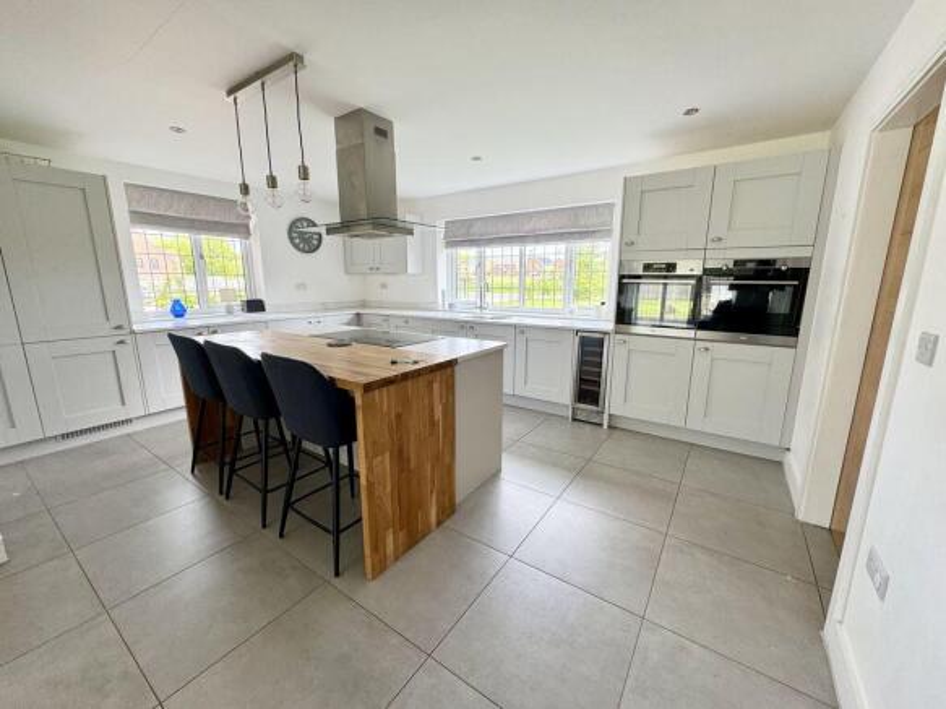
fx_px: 383
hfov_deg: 102.1
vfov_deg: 85.7
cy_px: 354
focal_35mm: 14
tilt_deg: -10.8
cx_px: 473
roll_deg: +0.6
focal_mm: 2.22
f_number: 2.2
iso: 64
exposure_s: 1/99
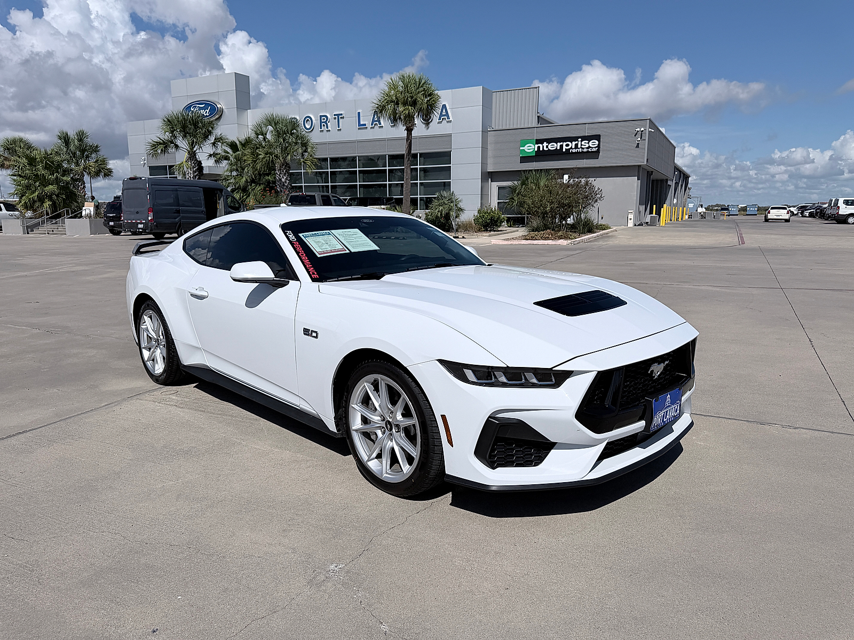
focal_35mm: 24
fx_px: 592
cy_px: 320
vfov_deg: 56.8
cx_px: 427
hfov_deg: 71.6
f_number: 1.78
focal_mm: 6.76
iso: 80
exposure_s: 1/17544
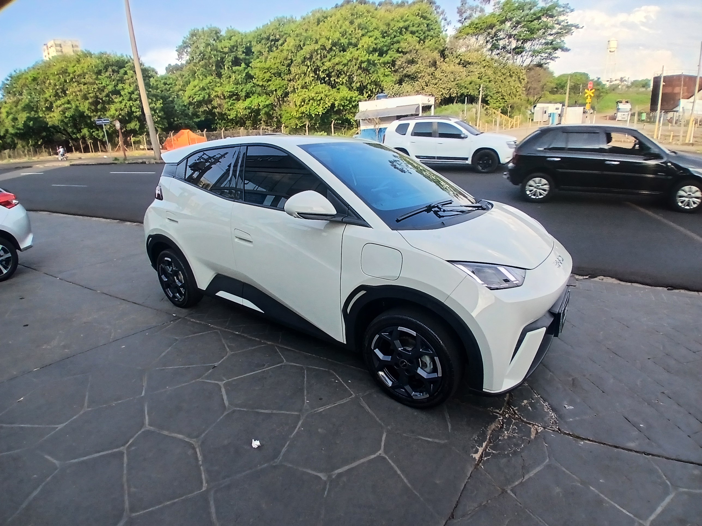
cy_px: 263
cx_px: 351
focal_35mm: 17
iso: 50
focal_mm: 1.4
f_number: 2.2
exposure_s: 1/333
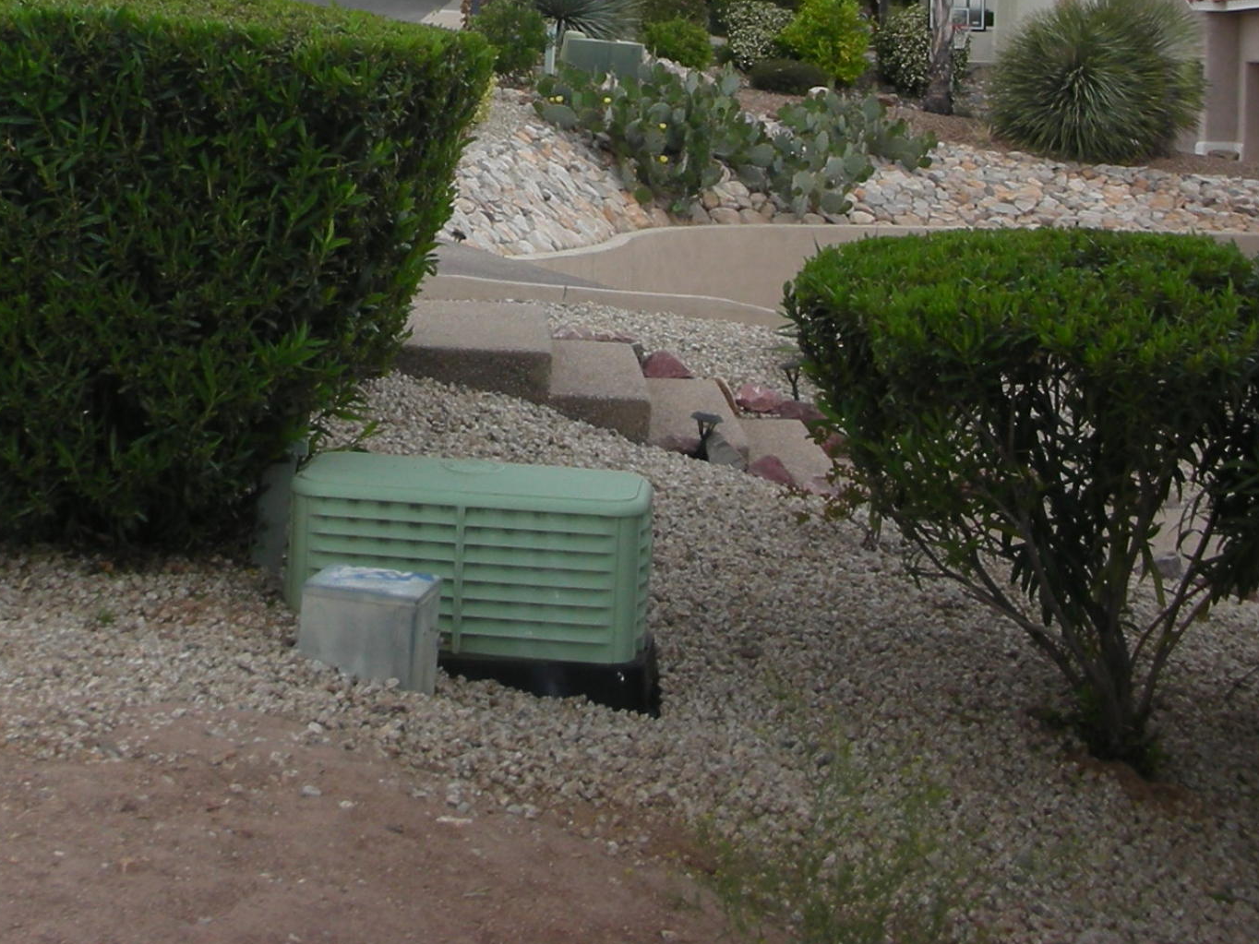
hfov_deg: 25.0
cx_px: 279
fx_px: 2801
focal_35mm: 77
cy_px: -58
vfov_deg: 18.5
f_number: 3
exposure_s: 1/390
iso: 50
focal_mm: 5.8
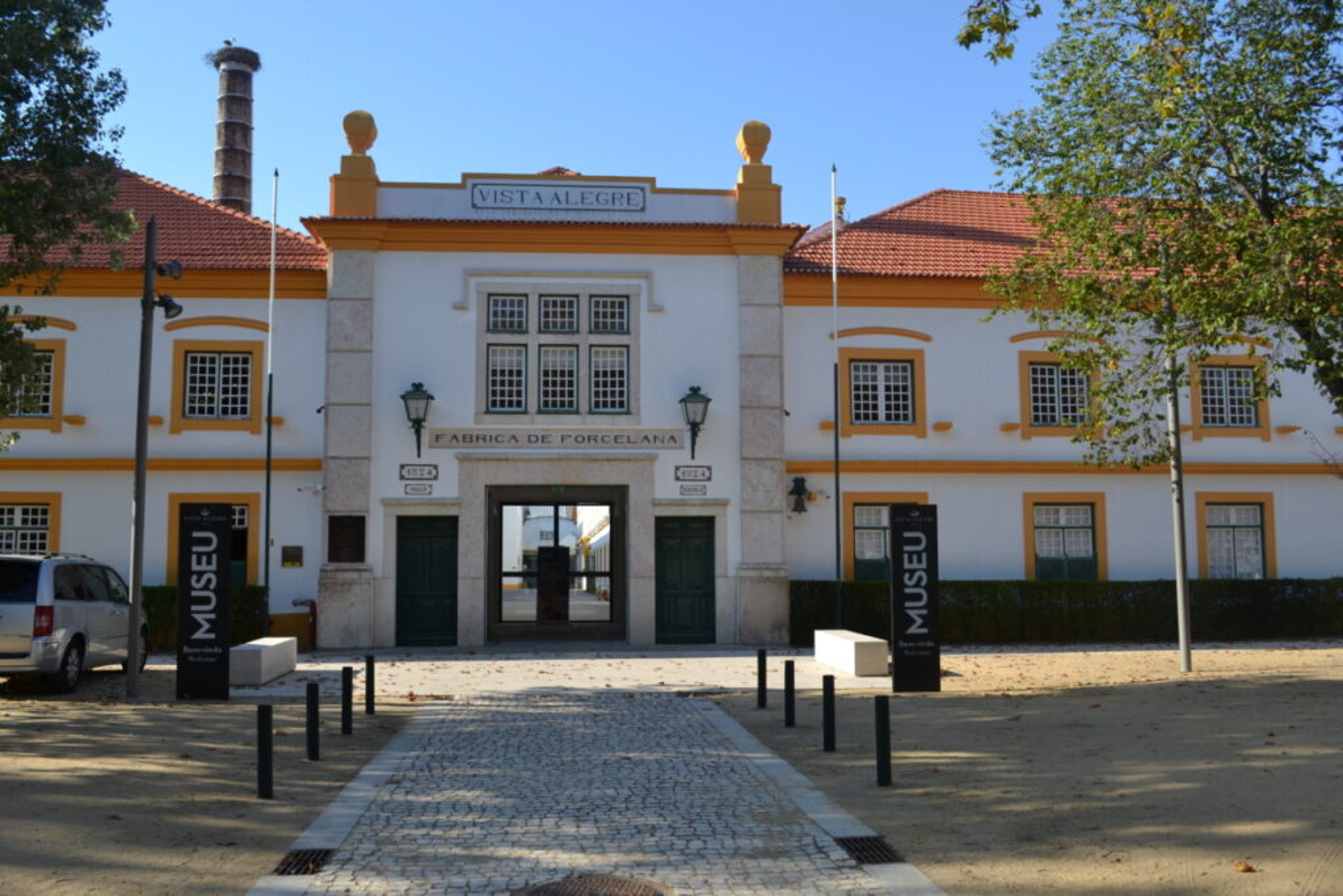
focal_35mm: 33
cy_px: 448
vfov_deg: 40.0
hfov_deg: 57.2
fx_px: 1231
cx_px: 672
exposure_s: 1/200
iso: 100
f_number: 7.1
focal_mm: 22
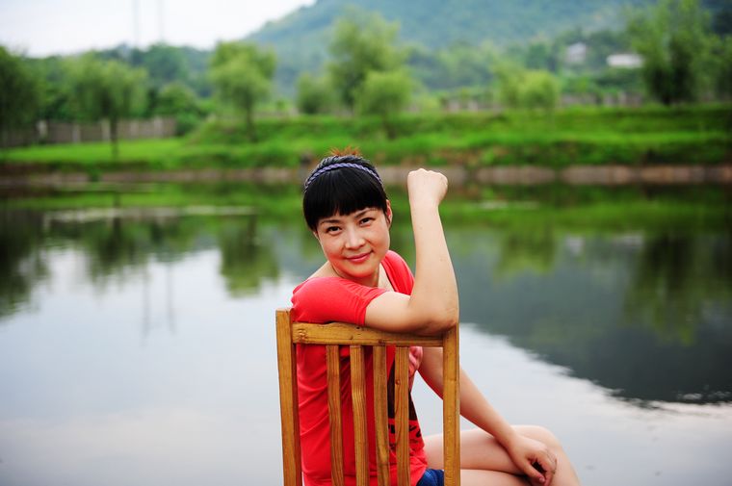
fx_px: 1178
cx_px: 366
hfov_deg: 34.5
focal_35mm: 58
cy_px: 243
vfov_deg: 23.3
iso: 250
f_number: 2.8
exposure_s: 1/200
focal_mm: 58
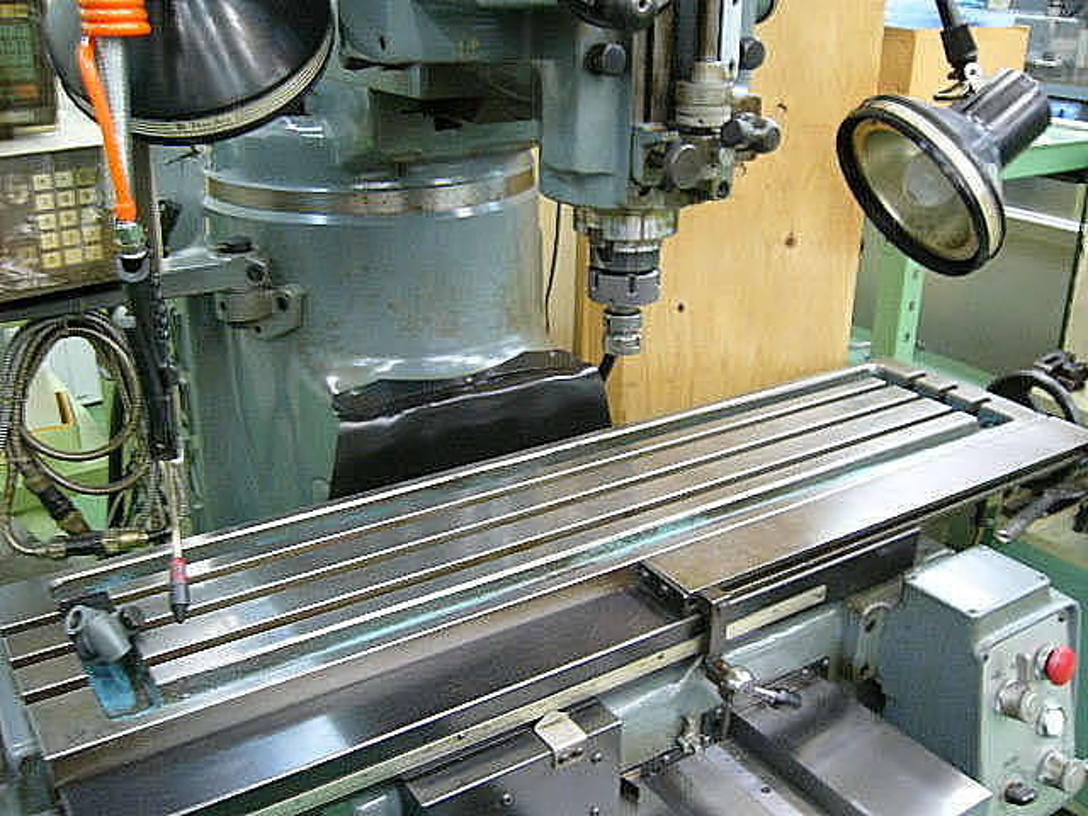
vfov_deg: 40.7
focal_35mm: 35
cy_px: 408
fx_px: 1100
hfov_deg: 52.6
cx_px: 544
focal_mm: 5.8
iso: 200
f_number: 2.8
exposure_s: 1/8
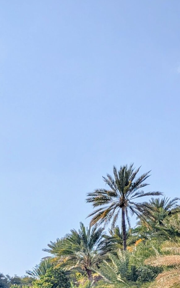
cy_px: 389
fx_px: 550
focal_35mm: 70
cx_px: -66
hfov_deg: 17.3
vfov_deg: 24.9
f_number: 1.85
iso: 48
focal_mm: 6.81
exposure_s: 1/2695
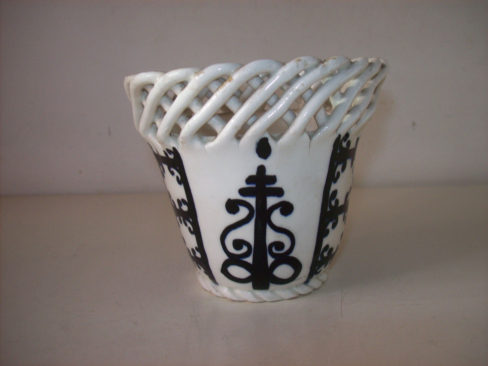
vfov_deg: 39.6
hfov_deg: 51.4
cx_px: 244
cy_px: 183
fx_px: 507
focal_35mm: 36
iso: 80
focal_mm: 6
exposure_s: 1/64
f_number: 2.7
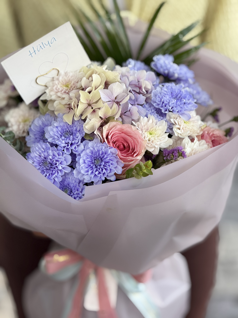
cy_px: 159
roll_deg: +0.4
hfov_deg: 12.3
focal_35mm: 120
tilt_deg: -17.1
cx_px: 119
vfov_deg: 16.4
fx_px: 1100
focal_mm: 15.66
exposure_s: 1/100
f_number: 2.8
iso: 100
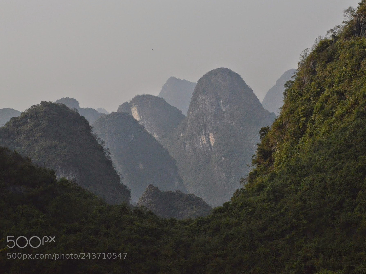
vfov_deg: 16.3
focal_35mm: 91
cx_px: 200
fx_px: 957
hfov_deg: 21.6
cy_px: 138
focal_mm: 55
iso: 1600
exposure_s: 1/4000
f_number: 8
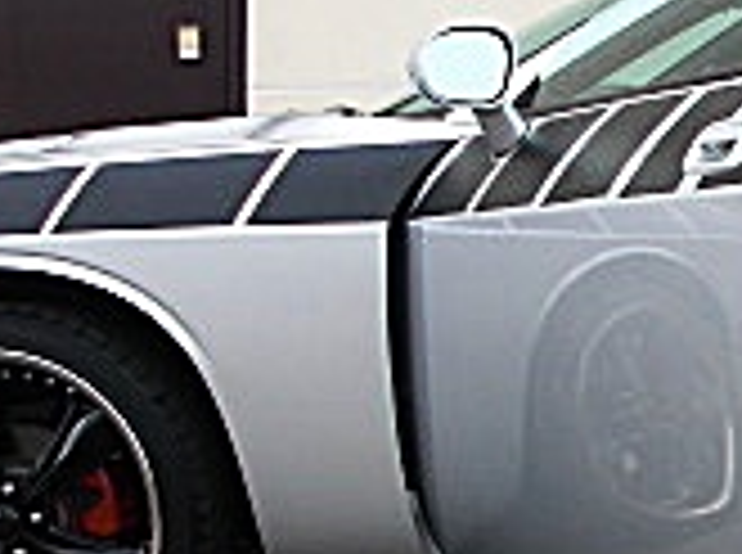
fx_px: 2994
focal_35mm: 140
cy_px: 464
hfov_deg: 13.5
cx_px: 1007
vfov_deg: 10.5
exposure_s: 1/200
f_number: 2.8
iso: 50
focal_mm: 6.3
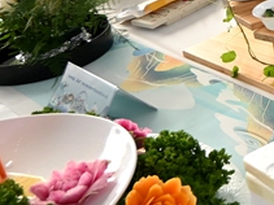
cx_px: 560
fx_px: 752
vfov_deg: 14.5
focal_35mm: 95
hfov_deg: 15.9
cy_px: -99
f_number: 4
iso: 250
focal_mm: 16
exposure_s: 1/250
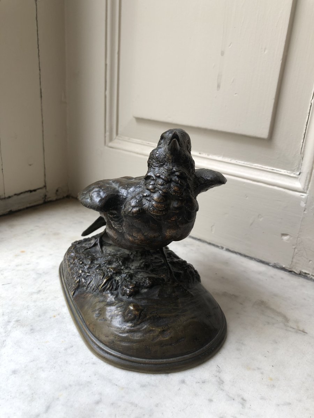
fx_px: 339
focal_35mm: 28
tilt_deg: -21.3
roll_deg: -4.0
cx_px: 157
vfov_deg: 63.4
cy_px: 209
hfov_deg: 49.7
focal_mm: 4
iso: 25
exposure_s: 1/100
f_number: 1.8
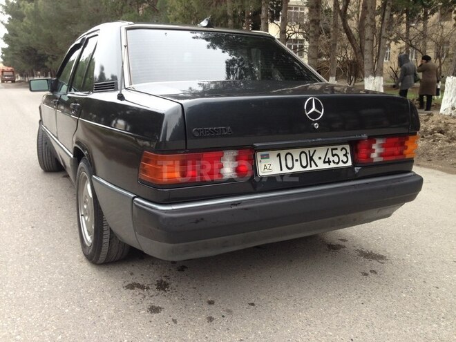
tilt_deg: -11.0
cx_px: 228
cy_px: 171
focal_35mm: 33
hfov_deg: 55.4
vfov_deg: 42.9
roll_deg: +0.3
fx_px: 435
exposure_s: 1/40
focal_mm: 4.12
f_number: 2.4
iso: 50
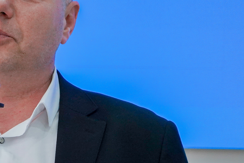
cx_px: -4
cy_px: 123
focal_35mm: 313
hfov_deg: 6.6
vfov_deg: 4.4
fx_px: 2121
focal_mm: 105
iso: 2000
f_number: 4
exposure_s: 1/160
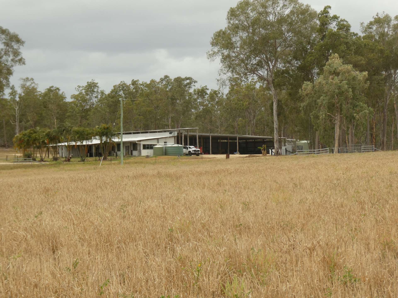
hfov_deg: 21.8
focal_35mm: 90
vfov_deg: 16.4
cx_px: 199
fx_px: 1035
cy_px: 149
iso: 80
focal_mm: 16.1
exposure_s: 1/320
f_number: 4.9
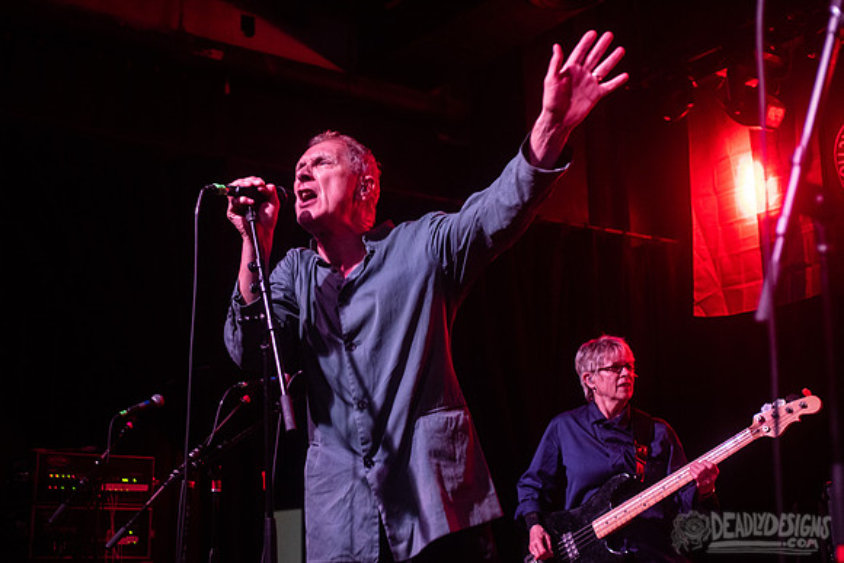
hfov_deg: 37.3
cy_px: 262
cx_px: 377
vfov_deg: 25.4
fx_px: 1249
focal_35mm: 53
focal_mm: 48
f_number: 3.2
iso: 2000
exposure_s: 1/125
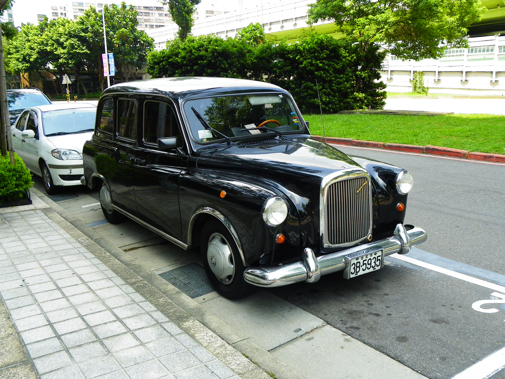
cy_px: 190
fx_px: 511
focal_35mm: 35
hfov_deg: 52.6
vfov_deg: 40.7
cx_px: 252
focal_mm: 6.2
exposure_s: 1/160
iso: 64
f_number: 4.5
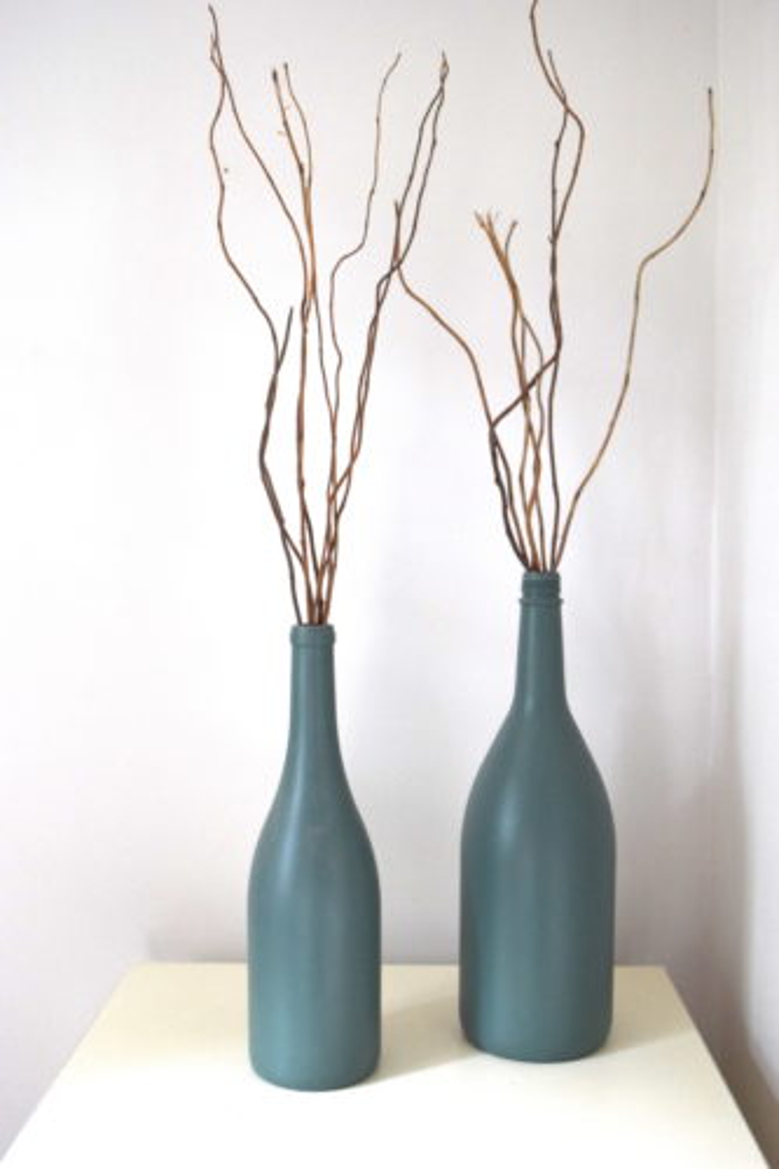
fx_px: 1267
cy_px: 584
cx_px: 390
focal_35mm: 39
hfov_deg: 34.2
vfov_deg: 49.6
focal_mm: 26
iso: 1600
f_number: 5.6
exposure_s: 1/25
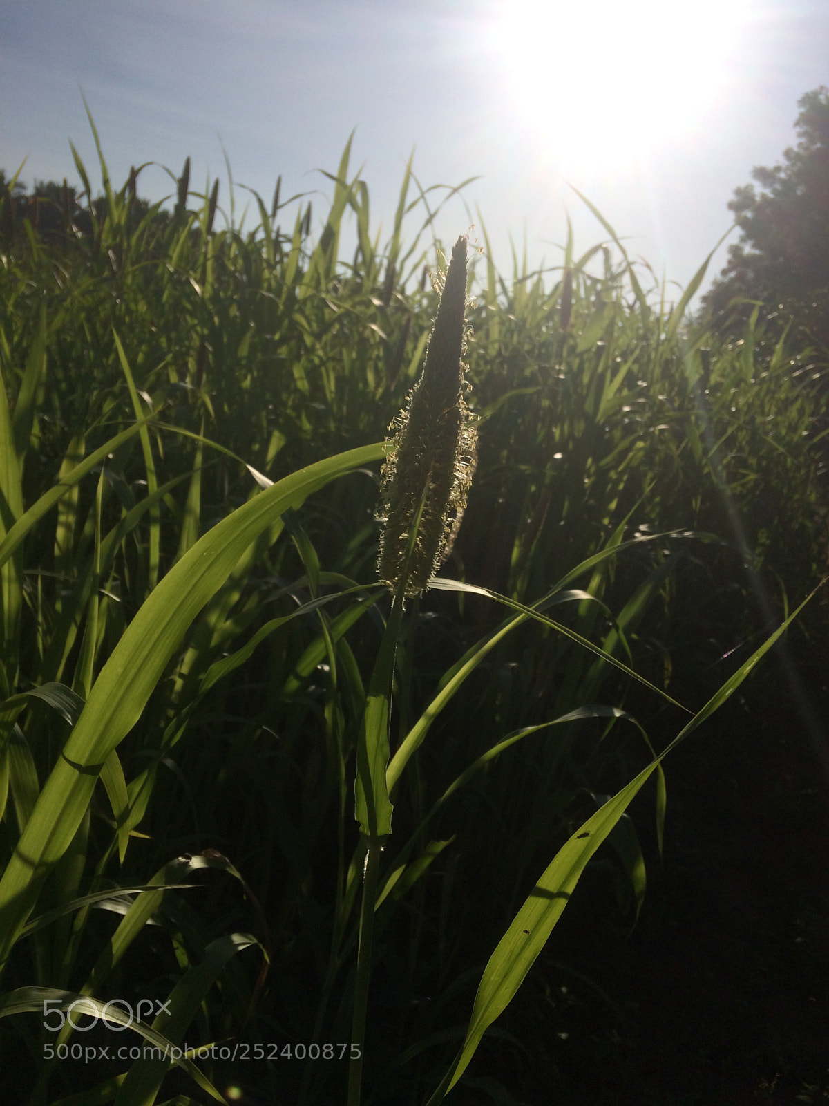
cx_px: 414
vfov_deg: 61.7
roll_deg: -7.4
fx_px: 926
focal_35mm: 29
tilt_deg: -15.5
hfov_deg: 48.2
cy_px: 553
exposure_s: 1/6849
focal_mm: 4.15
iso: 32
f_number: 2.2
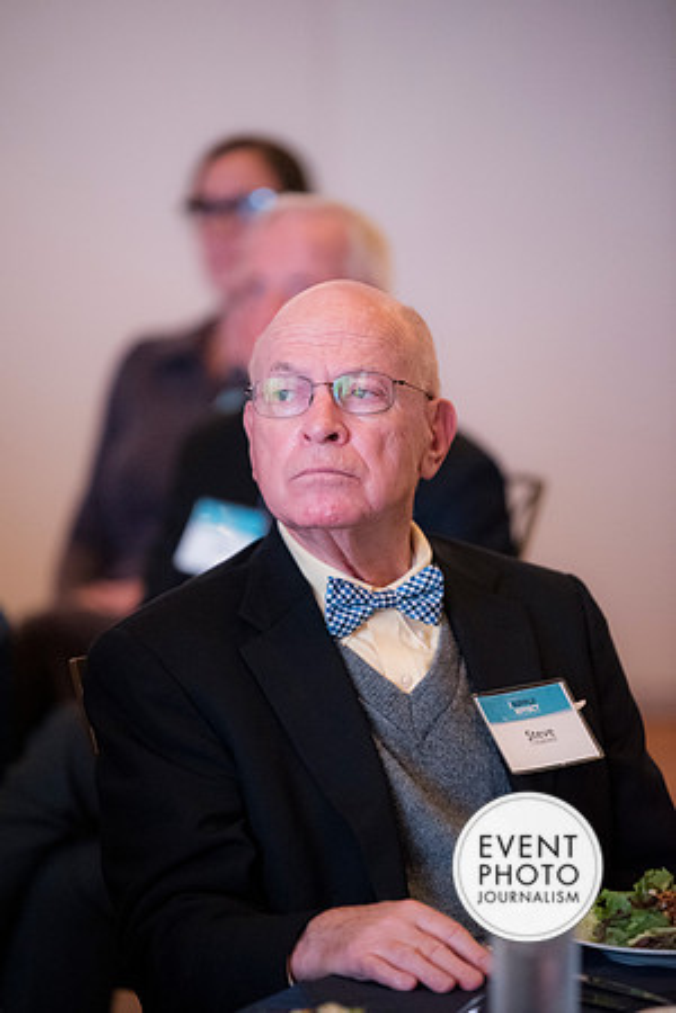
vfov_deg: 10.3
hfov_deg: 6.9
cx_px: 338
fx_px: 5633
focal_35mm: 200
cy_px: 506
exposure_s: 1/125
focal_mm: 200
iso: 6400
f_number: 2.8
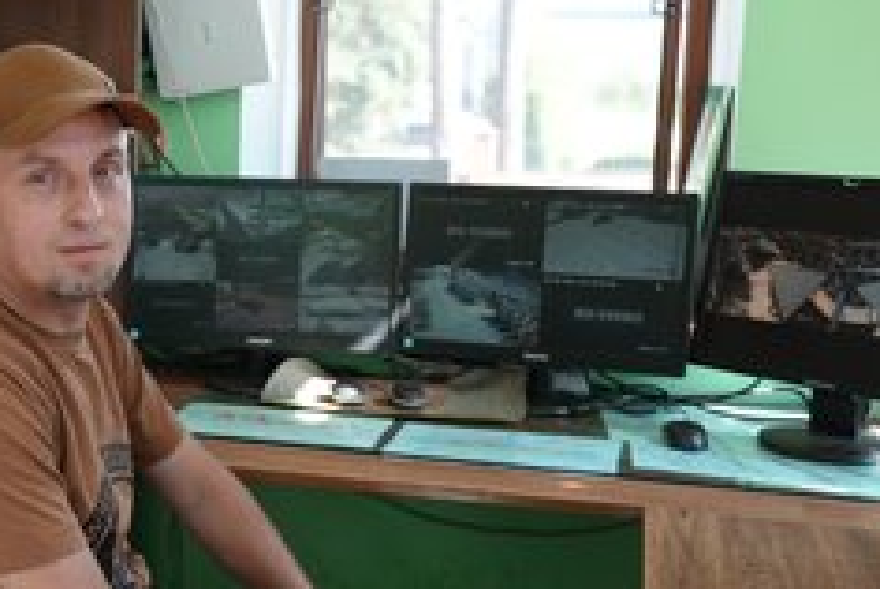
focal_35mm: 61
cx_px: 175
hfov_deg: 32.0
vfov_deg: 22.3
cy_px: 311
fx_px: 1493
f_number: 4
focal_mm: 36
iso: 2000
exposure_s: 1/160
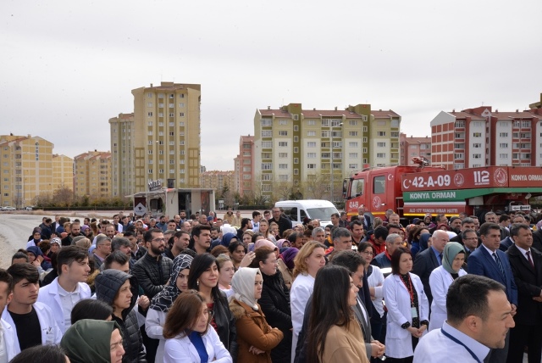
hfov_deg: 53.1
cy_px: 182
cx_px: 271
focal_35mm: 36
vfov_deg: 36.9
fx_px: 542
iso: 1250
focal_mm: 36
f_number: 25
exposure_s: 1/200
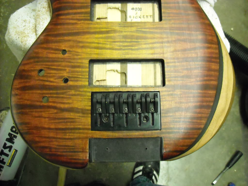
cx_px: 124
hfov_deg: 52.6
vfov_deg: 40.7
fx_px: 251
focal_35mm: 35
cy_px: 93
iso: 800
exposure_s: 1/42
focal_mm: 5.7
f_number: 2.8
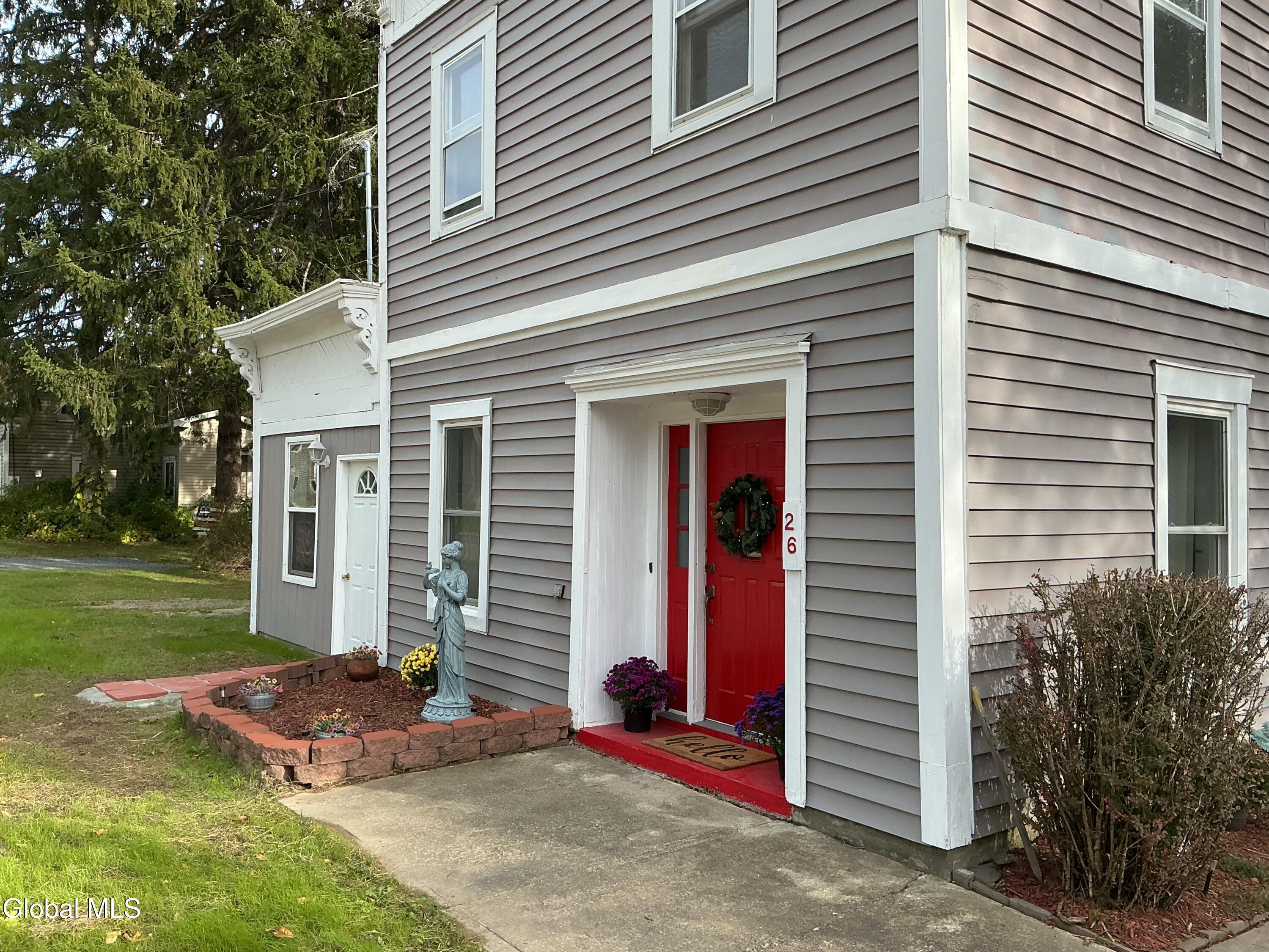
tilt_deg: +1.9
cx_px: 634
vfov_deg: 48.2
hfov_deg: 61.7
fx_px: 1063
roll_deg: -1.5
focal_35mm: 29
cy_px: 476
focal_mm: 3
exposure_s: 1/540
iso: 25
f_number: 1.8
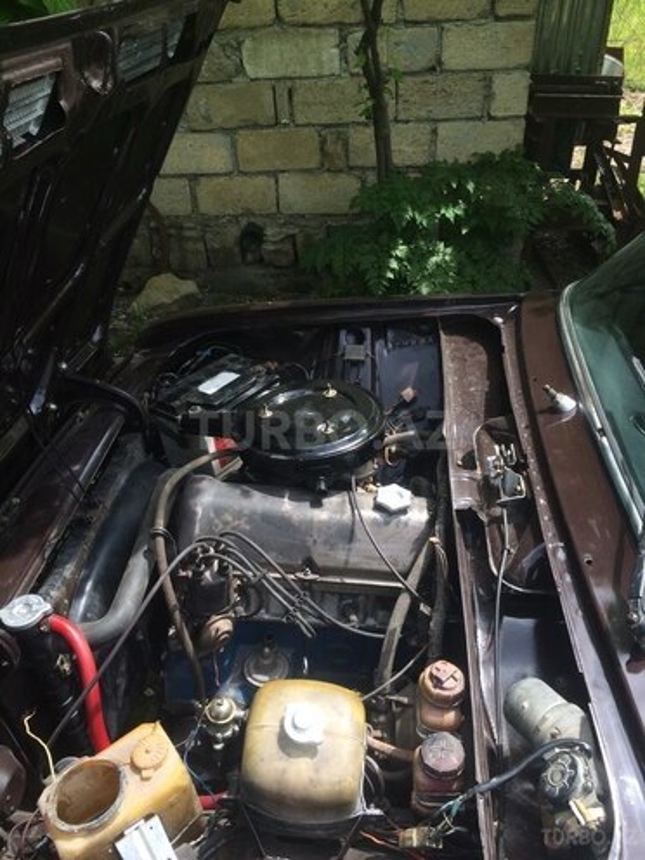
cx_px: 322
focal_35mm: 29
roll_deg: +3.0
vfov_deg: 61.7
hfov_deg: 48.2
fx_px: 720
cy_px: 430
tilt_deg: -36.5
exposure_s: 1/595
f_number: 2.2
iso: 32
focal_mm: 4.15
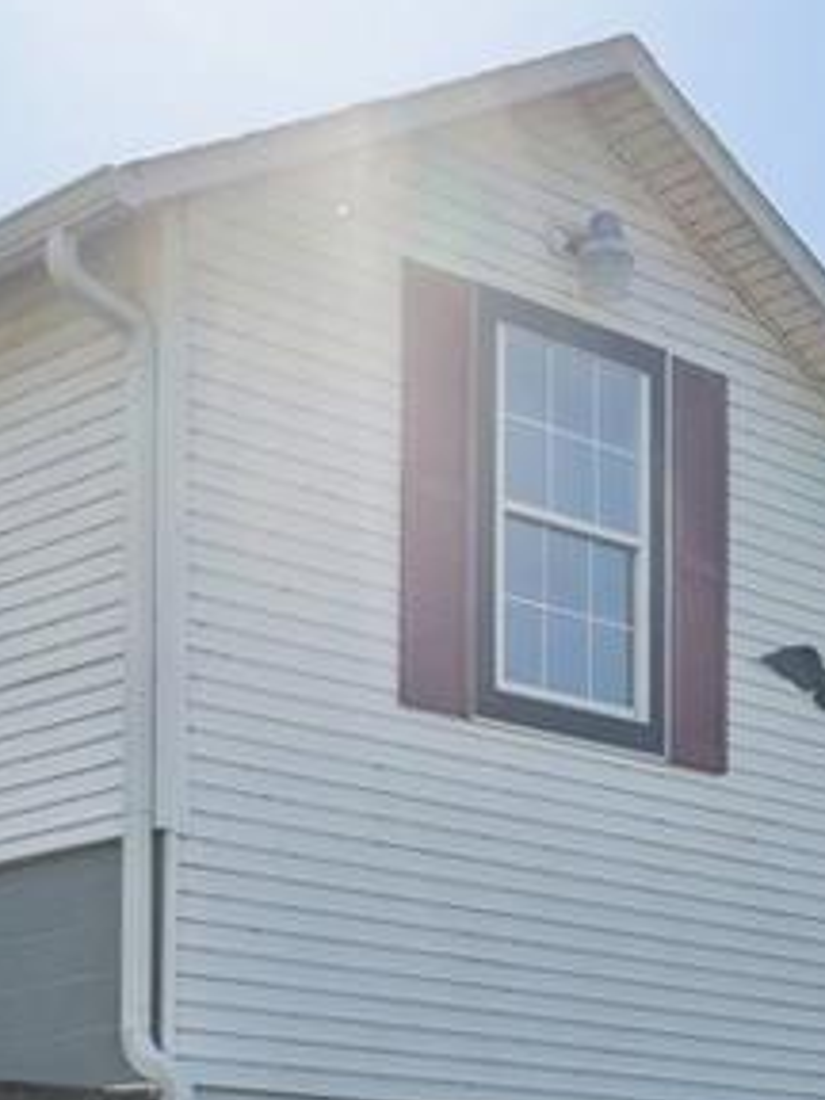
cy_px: 915
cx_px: 390
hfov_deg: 18.0
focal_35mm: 82
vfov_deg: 23.4
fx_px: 2606
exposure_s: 1/500
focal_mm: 16
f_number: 5.6
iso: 100
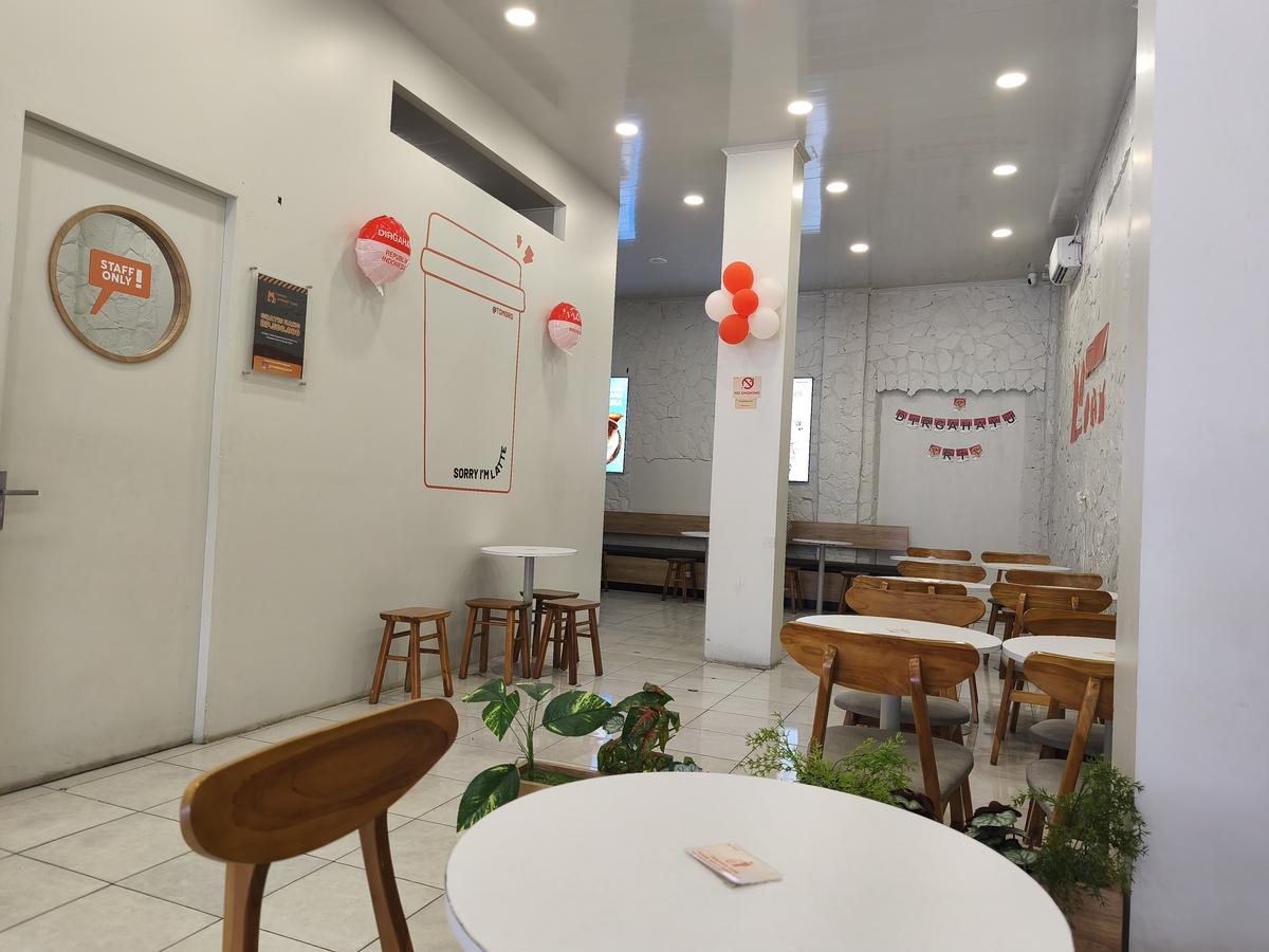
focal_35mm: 23
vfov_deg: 58.9
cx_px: 634
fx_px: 843
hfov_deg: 73.9
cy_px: 476
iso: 320
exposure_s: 1/99.9
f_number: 1.65
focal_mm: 6.18
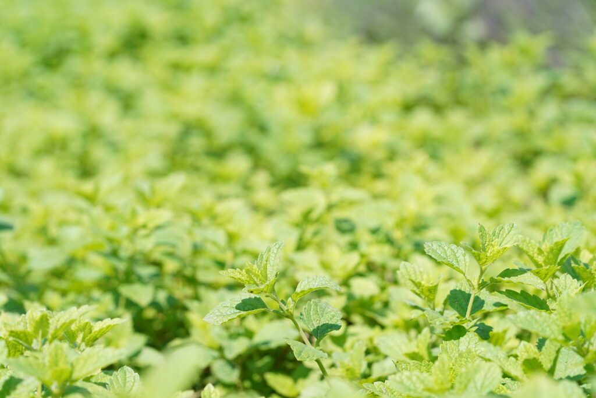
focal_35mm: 127
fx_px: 2103
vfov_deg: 10.8
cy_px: 199
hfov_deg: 16.1
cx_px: 298
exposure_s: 1/500
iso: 640
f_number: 10
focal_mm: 127
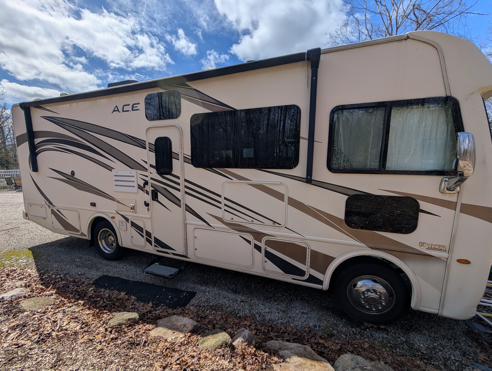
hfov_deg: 110.5
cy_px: 186
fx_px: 171
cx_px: 246
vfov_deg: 94.6
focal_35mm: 12
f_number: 1.7
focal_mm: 2.02
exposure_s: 1/8333
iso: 53
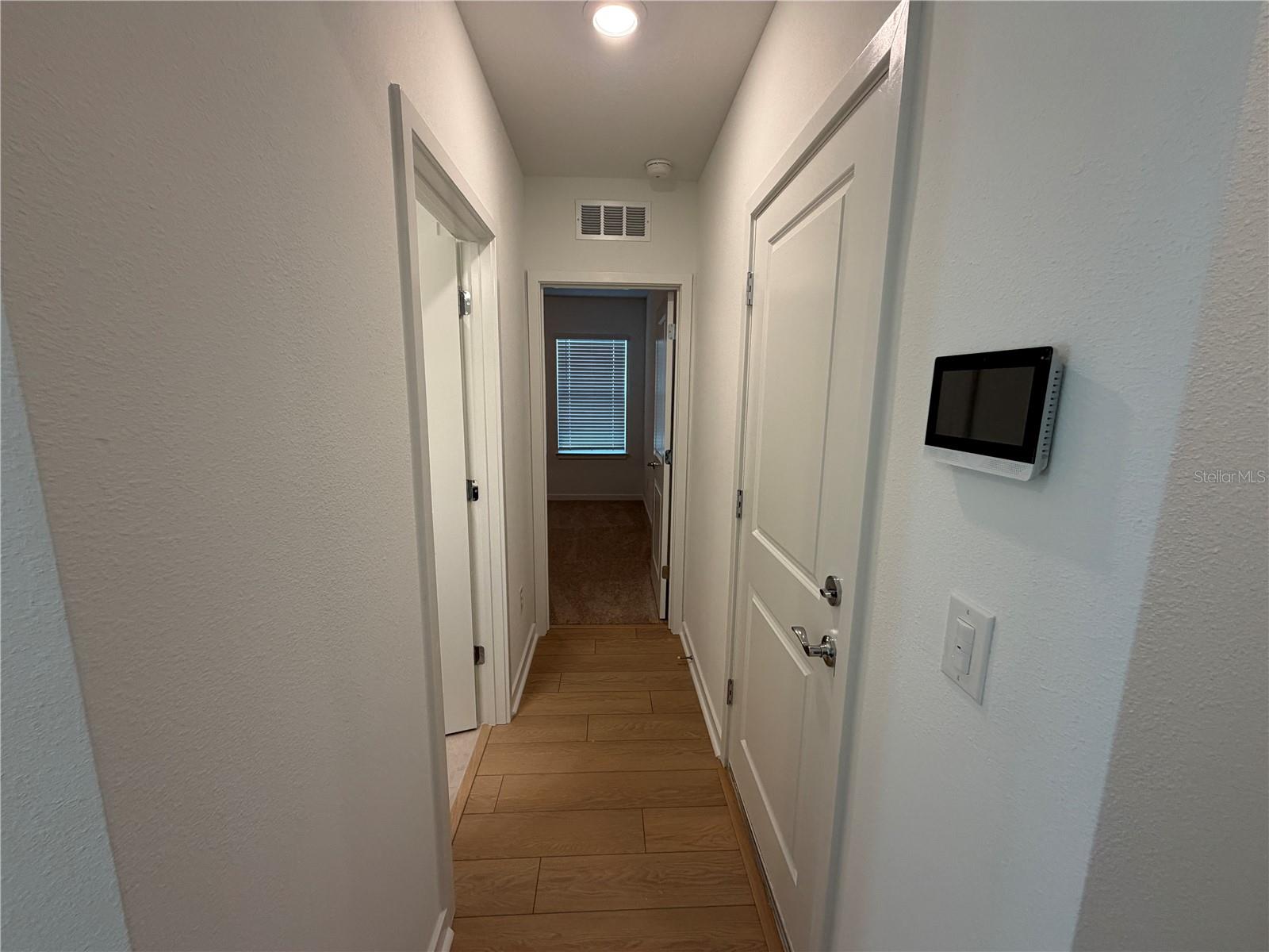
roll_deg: +0.0
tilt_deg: -10.1
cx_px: 634
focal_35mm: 14
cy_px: 476
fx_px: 513
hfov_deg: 102.1
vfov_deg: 85.7
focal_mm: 2.22
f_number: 2.2
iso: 200
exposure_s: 1/120
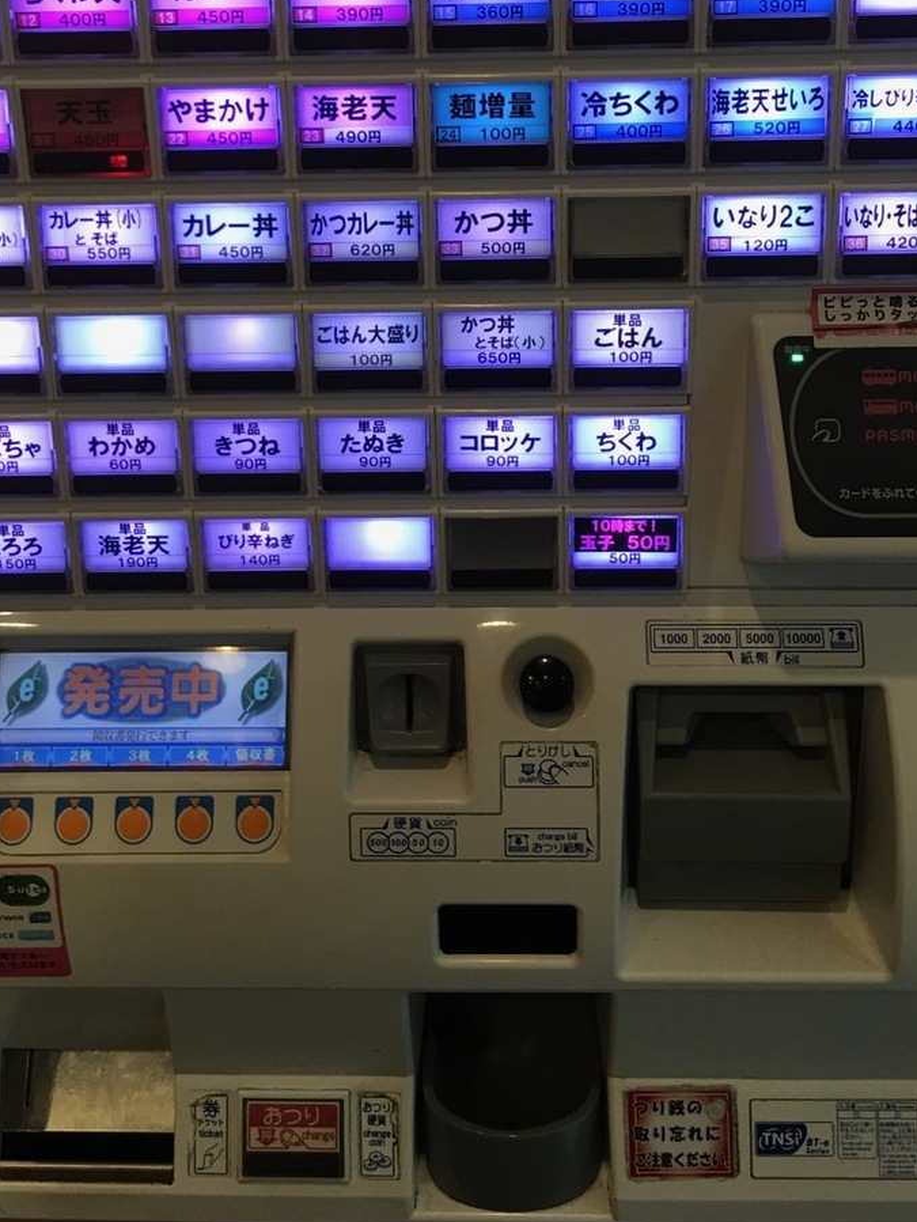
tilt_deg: -20.3
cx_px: 443
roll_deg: +0.9
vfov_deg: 39.8
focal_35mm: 46
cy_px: 264
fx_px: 1624
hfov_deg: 31.5
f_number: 2.2
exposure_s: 1/15
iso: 25
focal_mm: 4.15
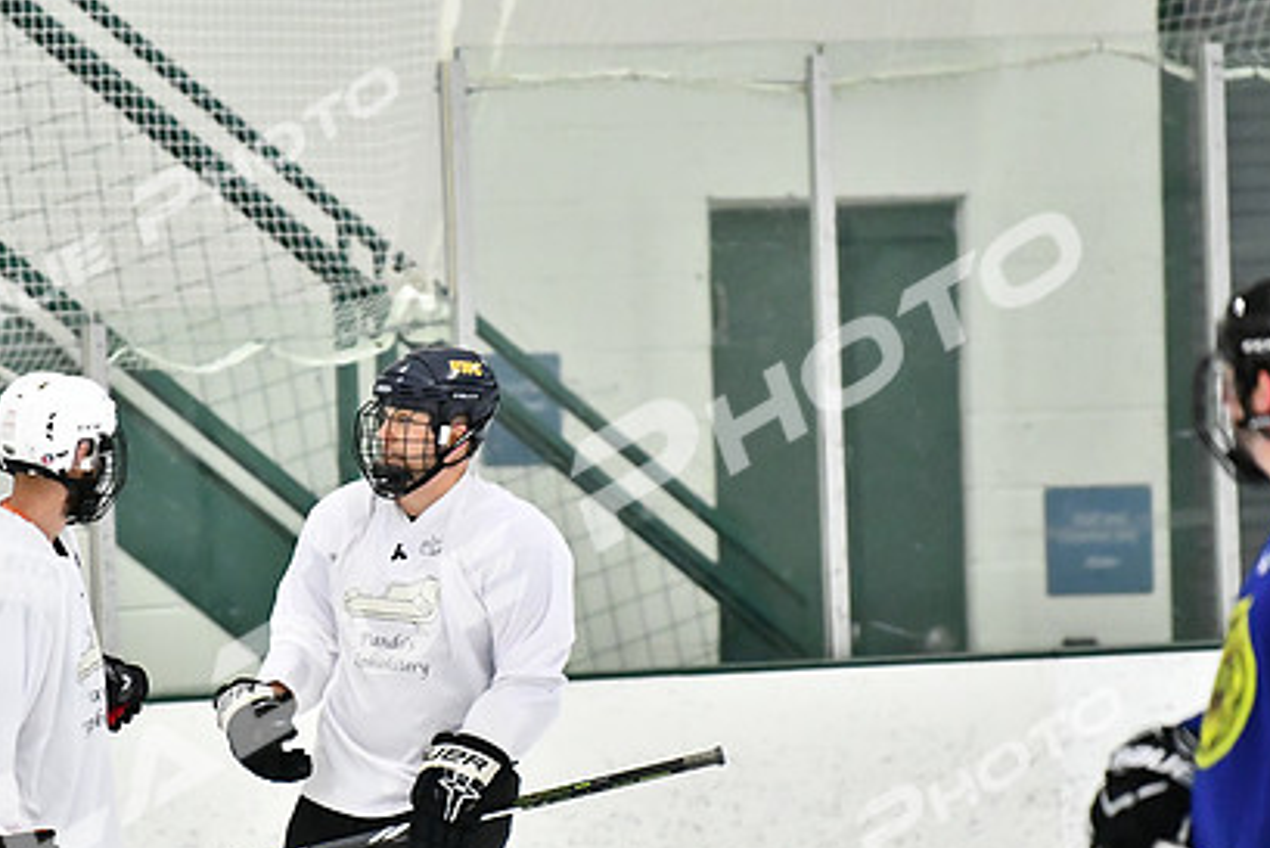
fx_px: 14256
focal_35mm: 404
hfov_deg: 5.1
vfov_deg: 3.4
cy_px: 598
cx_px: 401
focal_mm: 190
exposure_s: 1/1600
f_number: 2.8
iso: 6400
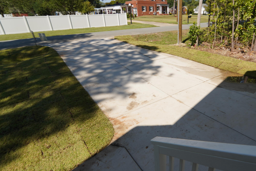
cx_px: 162
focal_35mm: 20
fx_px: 142
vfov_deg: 61.9
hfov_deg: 82.2
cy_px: 90
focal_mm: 14
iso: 100
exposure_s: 1/400
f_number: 6.3
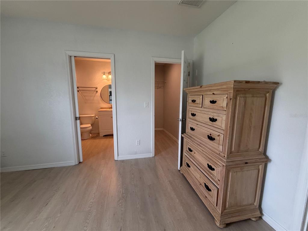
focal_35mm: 14
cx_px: 154
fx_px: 125
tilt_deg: -7.0
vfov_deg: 85.7
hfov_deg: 102.1
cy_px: 116
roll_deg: +0.1
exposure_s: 1/120
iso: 250
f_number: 2.2
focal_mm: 2.22
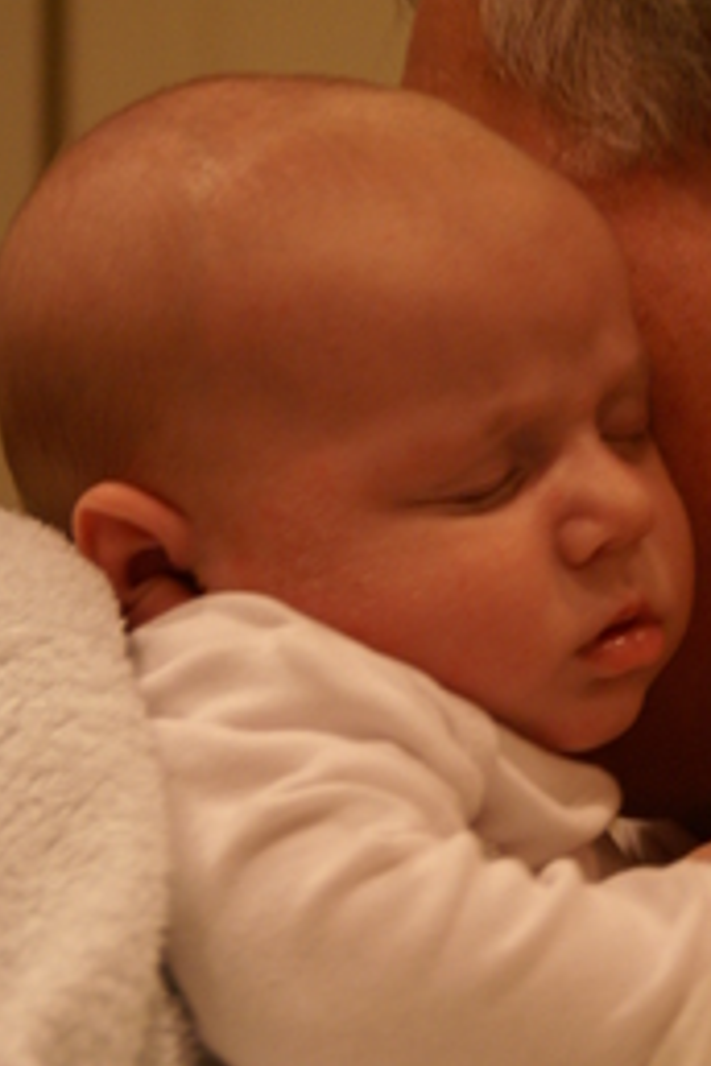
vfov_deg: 11.2
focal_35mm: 183
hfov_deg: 7.5
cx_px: 568
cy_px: 512
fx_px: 5421
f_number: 5.6
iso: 400
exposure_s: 1/13
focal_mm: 70
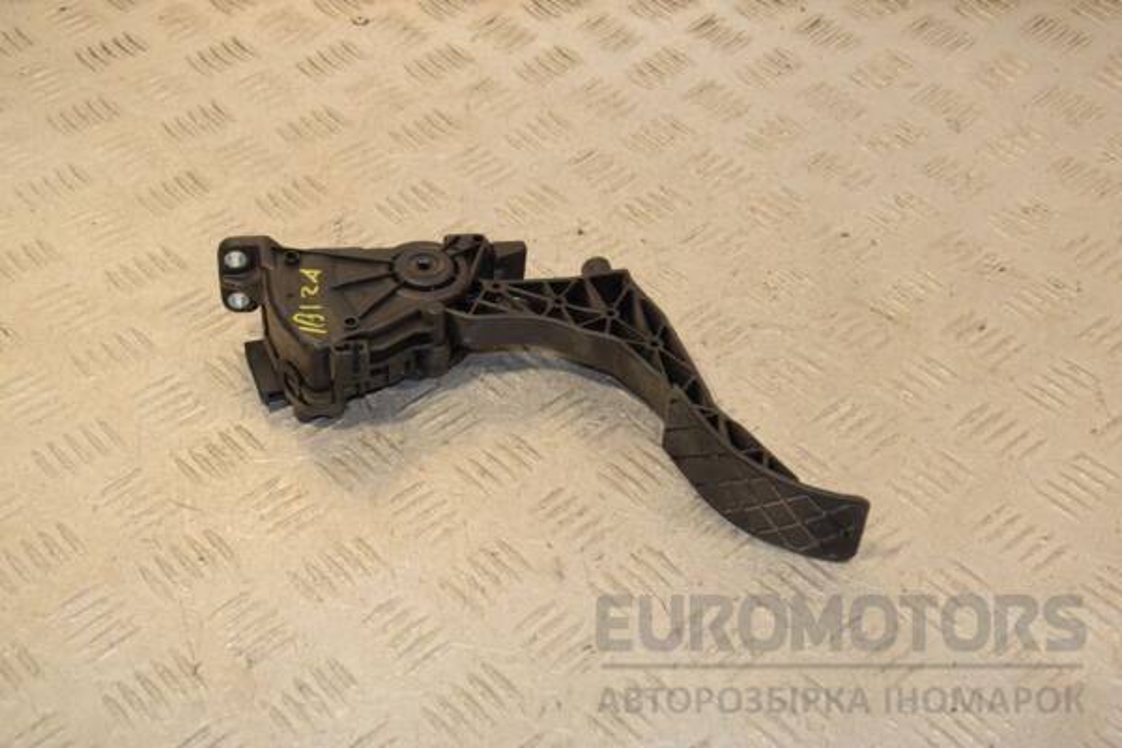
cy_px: 374
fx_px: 1636
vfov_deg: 25.8
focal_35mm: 52
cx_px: 561
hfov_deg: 37.9
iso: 800
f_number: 8
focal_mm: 35
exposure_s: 1/200
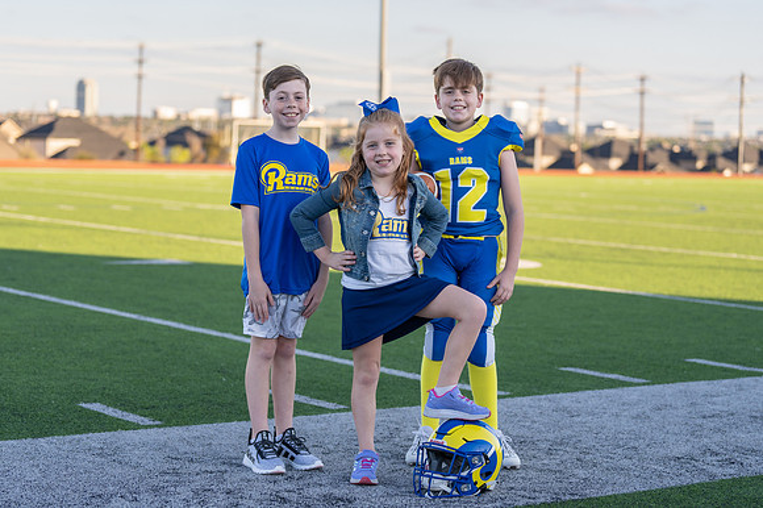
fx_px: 1670
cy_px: 246
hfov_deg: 25.7
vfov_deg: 17.3
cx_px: 371
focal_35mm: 79
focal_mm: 70
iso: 100
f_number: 2.8
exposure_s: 1/400
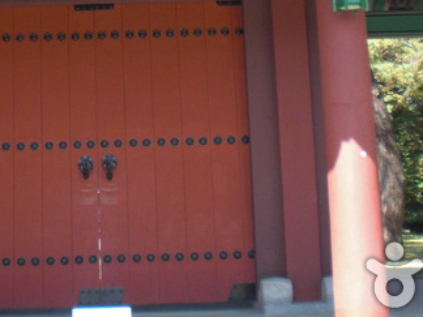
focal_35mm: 82
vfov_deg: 17.5
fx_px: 1002
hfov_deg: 23.7
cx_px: 125
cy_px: -16
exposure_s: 1/500
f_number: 3.1
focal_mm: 6.3
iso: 200
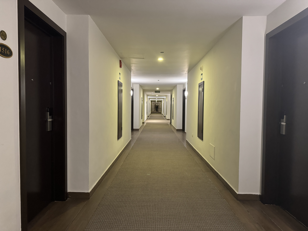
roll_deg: -0.4
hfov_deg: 71.6
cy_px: 116
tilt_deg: -2.6
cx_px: 154
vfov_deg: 56.8
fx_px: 214
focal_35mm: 24
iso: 800
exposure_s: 1/40
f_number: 1.78
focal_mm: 6.76
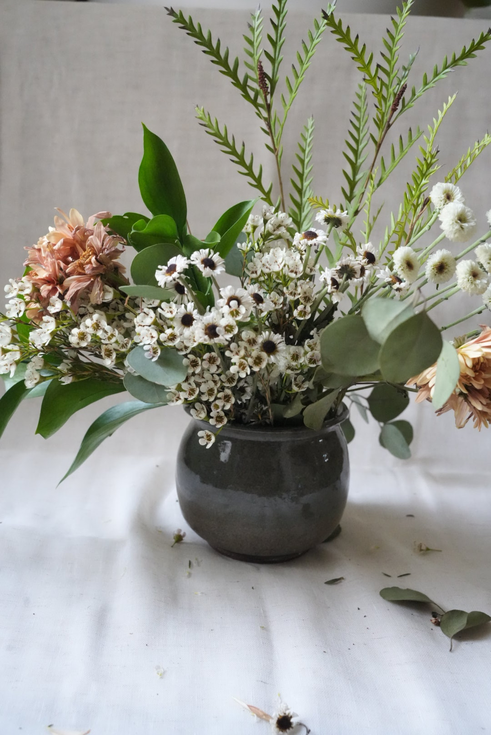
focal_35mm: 41
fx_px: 837
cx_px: 246
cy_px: 368
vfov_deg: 47.4
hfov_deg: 32.7
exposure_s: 1/200
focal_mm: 41
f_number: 8
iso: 16000
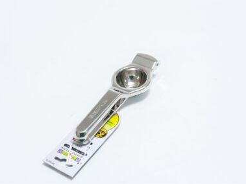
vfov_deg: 24.4
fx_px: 426
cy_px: 92
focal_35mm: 60
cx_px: 123
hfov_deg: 32.2
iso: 3200
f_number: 10
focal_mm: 37
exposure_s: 1/125
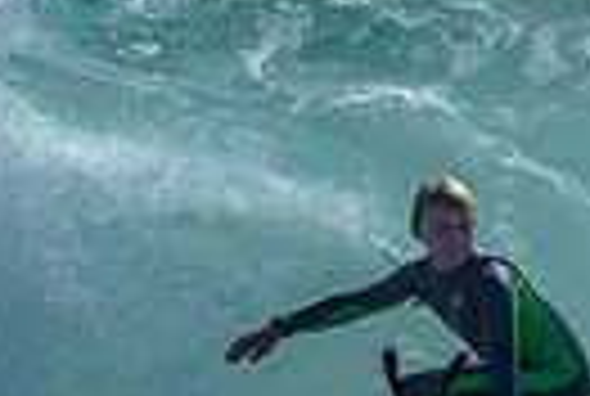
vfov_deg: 0.3
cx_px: 930
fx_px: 66838
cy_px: 249
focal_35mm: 4069
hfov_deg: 0.5
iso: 1400
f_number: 6.3
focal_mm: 800
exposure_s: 1/2000
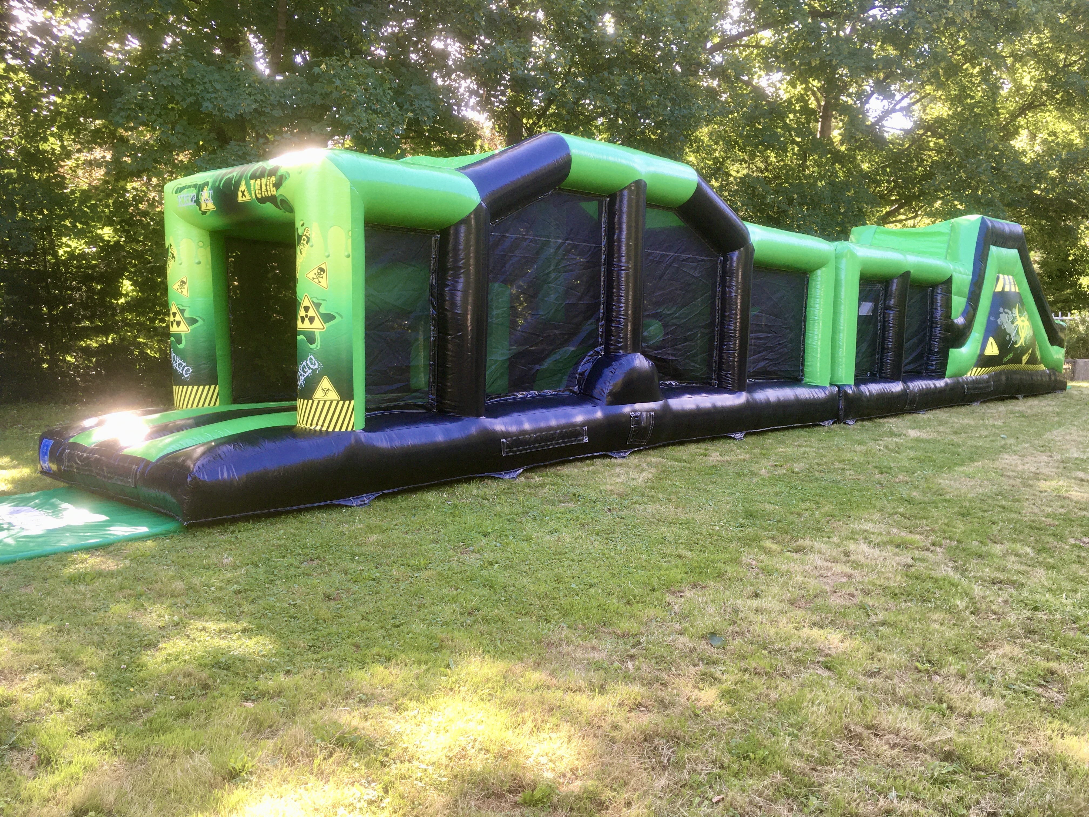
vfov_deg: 48.2
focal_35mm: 29
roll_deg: -0.8
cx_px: 544
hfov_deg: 61.7
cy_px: 408
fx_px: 912
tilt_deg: -6.4
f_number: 2.2
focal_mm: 4.15
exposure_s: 1/100
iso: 32
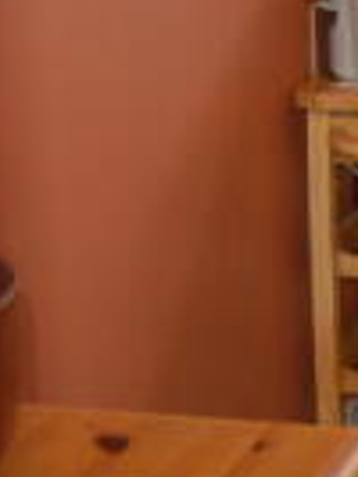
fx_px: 1762
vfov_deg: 15.3
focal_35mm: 128
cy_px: 104
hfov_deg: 9.2
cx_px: 1074
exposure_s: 1/100
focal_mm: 18
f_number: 3.5
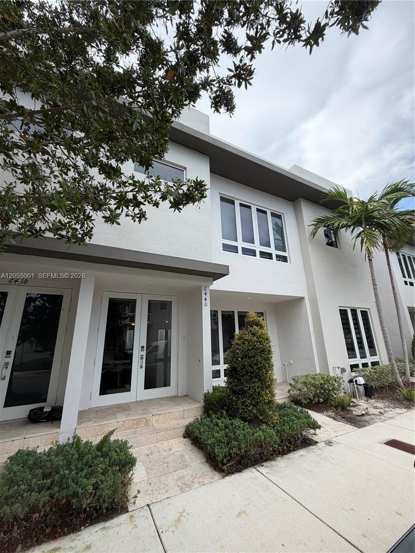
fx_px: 224
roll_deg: +1.3
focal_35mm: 14
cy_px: 276
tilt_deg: +15.2
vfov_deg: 102.1
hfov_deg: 85.7
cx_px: 208
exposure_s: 1/651
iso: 40
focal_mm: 2.22
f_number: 2.2
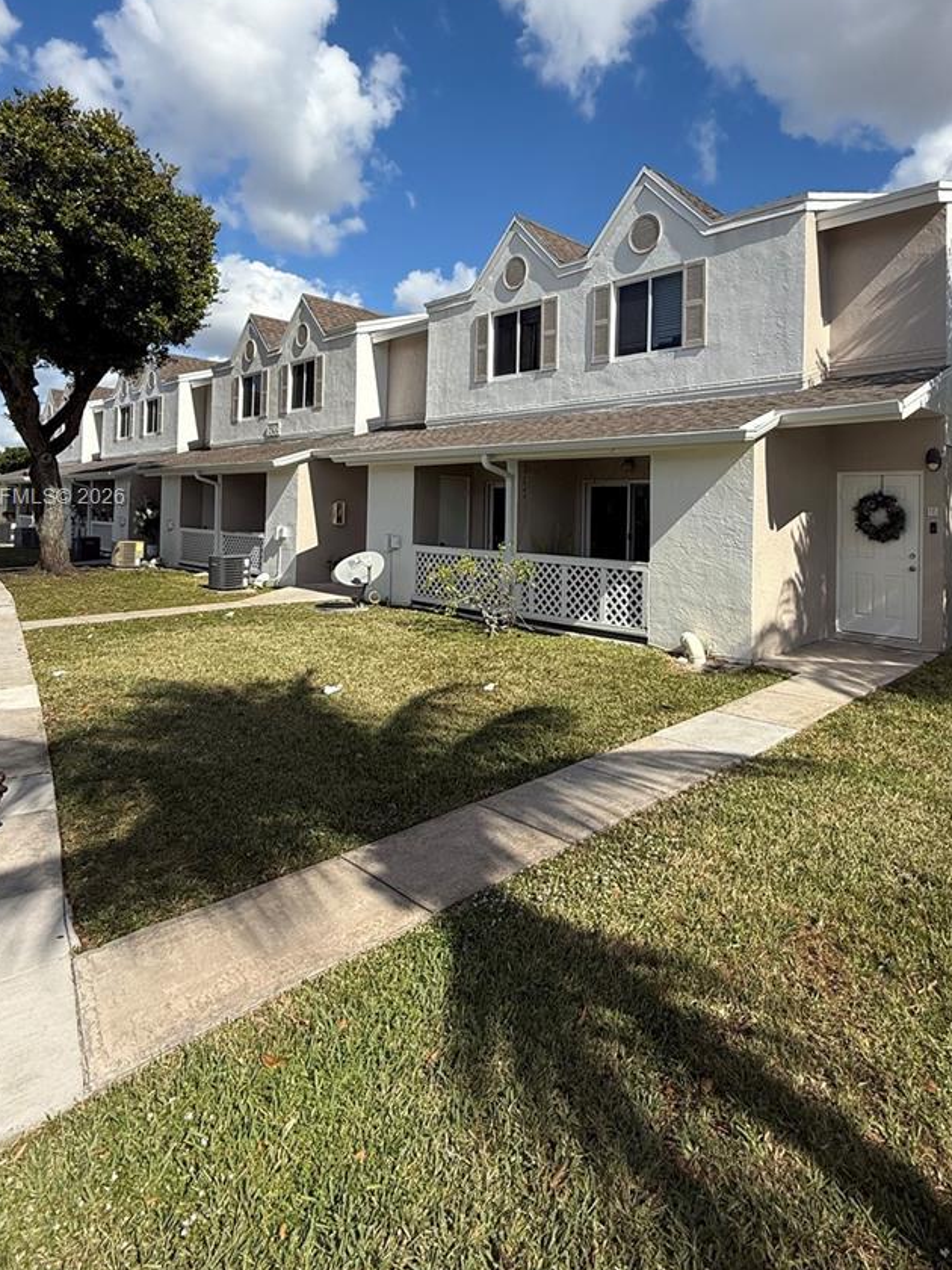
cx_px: 526
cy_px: 499
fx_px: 733
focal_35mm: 20
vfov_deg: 80.6
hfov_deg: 65.8
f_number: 2.2
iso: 50
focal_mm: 2.22
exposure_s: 1/2506
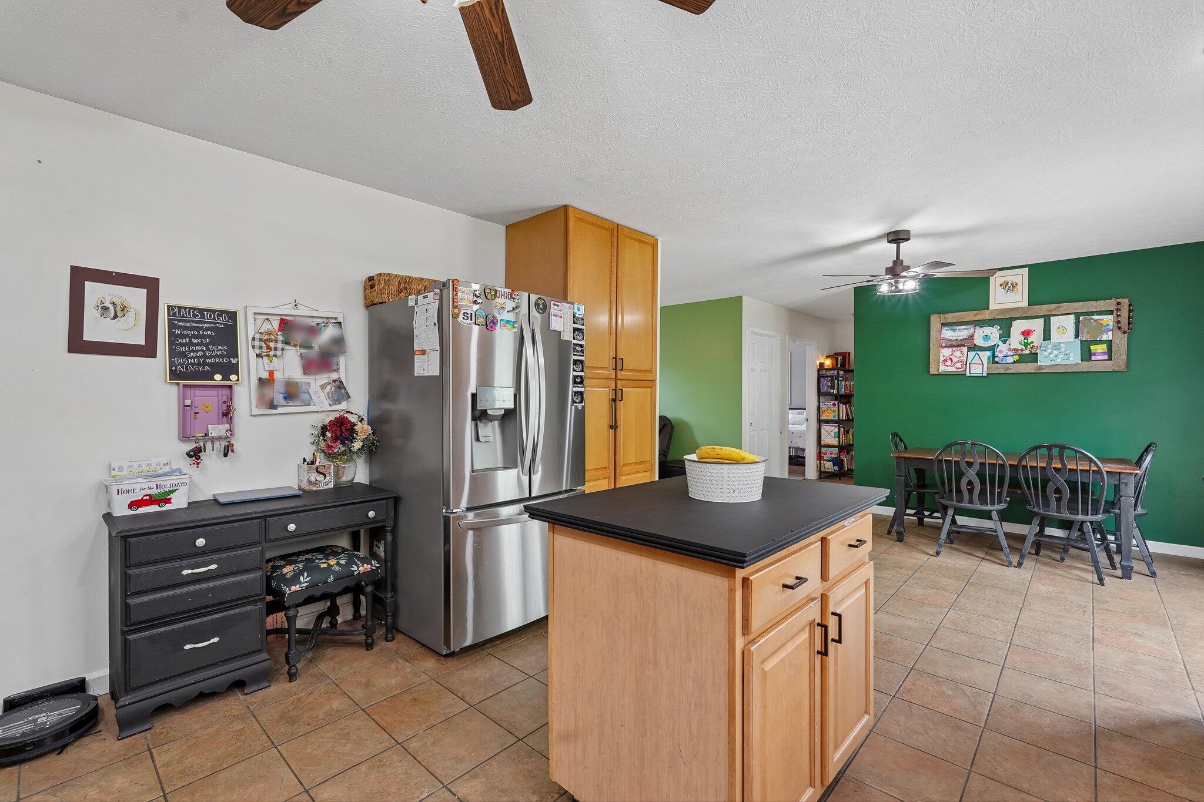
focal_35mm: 16
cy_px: 401
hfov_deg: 96.7
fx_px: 535
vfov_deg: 73.7
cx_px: 602
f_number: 8
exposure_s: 1/13
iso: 400
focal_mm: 16
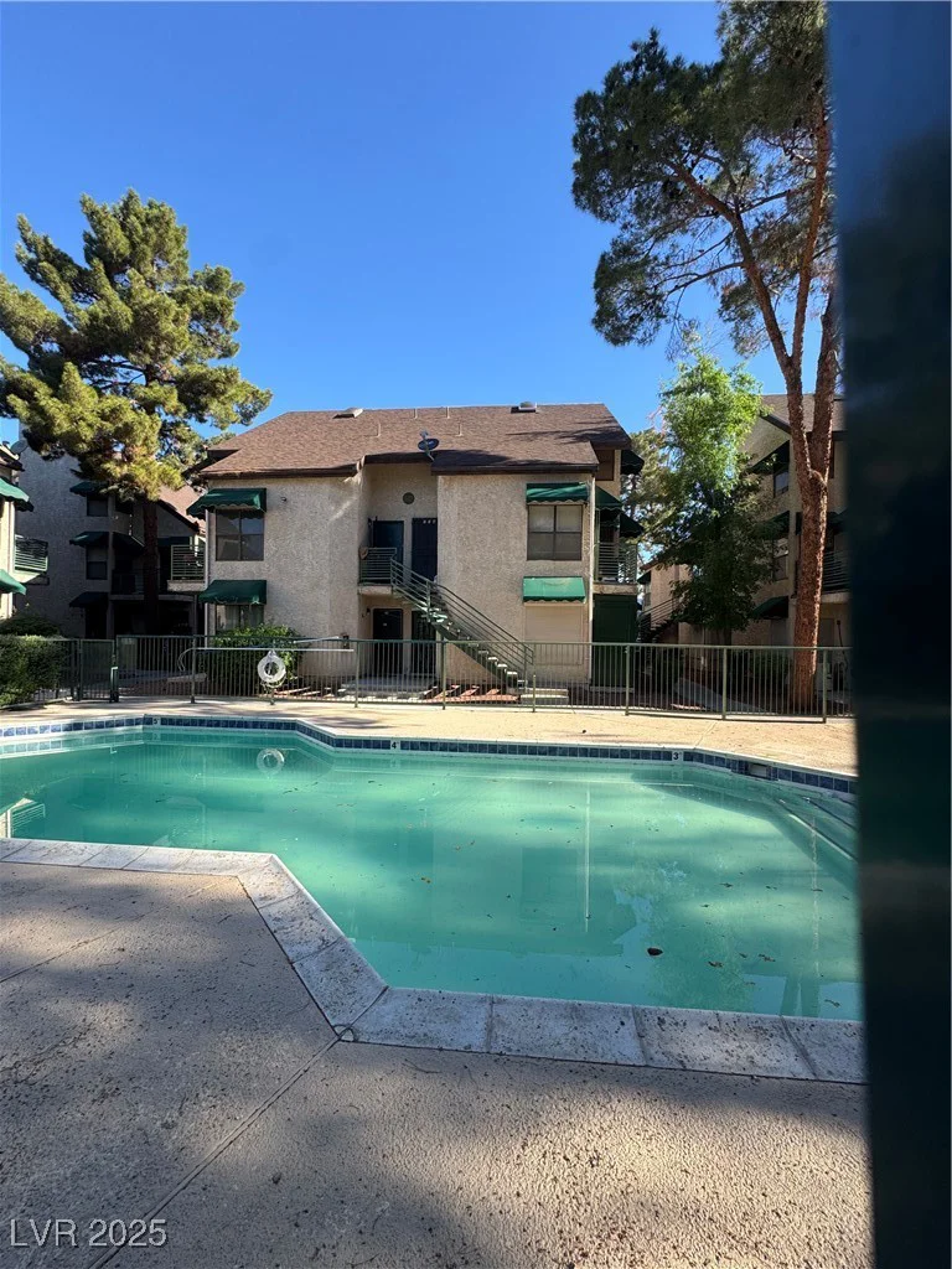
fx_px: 513
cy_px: 634
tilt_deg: +0.0
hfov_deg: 85.7
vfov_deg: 102.1
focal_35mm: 14
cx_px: 476
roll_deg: -0.9
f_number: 2.2
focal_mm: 2.22
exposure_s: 1/664
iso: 40
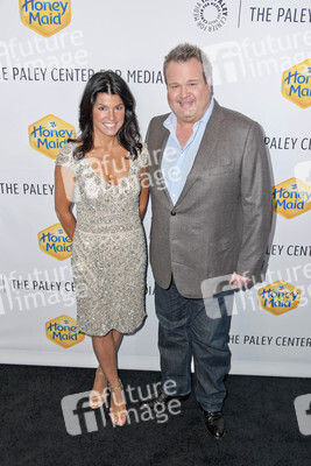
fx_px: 414
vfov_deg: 58.7
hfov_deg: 41.1
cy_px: 233
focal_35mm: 32
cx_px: 156
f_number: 4.5
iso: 500
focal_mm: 32
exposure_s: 1/400
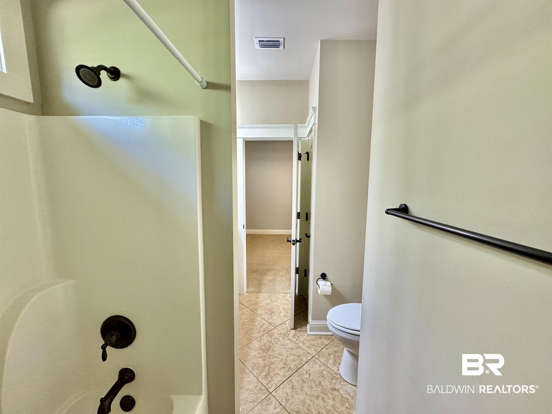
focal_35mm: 14
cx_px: 276
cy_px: 207
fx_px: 223
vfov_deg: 85.7
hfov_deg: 102.1
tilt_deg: -6.8
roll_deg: -0.8
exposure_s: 1/60
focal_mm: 2.22
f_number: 2.2
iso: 500
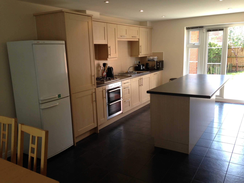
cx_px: 122
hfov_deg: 55.4
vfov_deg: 42.9
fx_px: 233
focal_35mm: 33
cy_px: 92
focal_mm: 4.13
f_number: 2.4
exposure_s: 1/60
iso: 64
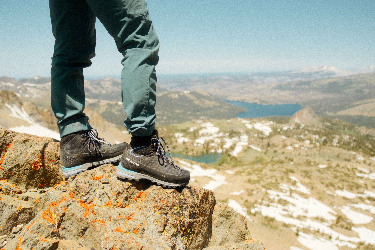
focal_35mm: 31
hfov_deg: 60.3
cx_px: 188
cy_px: 125
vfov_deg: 42.3
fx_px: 323
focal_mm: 20.4
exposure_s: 1/4000
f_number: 2.8
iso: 500
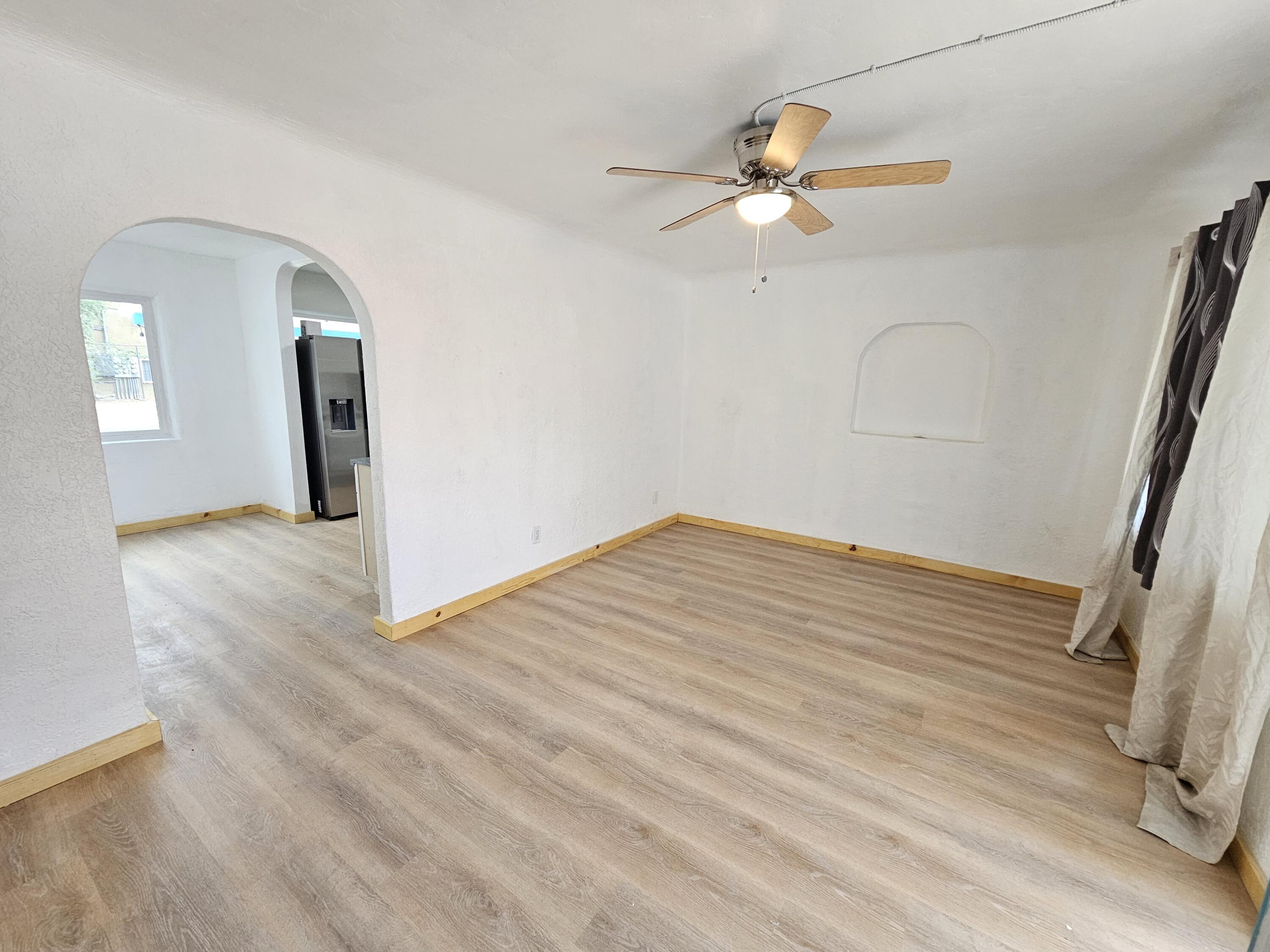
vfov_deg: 89.9
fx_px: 477
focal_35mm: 13
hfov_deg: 106.2
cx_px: 635
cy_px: 476
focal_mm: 2.2
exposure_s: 1/60
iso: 250
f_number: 2.2
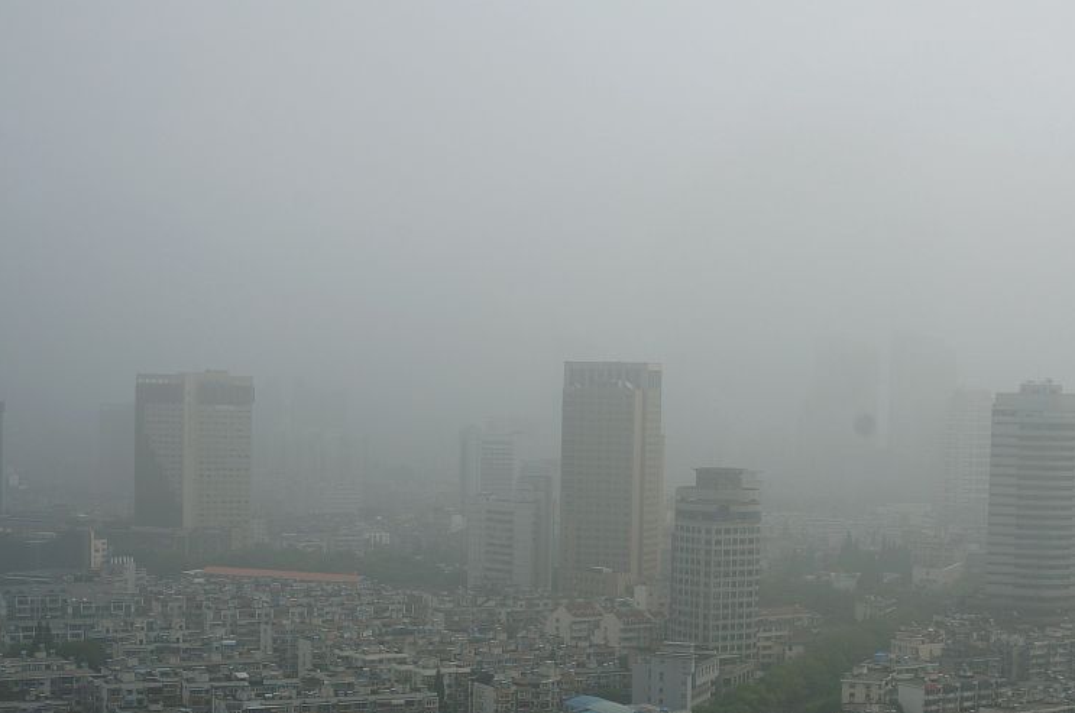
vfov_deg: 21.3
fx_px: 1878
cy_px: 524
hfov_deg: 31.9
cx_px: 586
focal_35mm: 63
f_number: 13
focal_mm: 26
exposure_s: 1/160
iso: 100
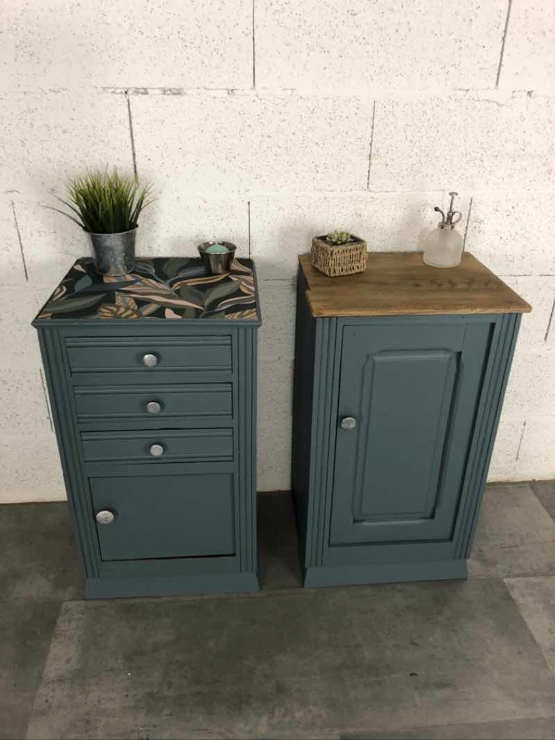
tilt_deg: -27.2
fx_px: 599
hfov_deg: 49.7
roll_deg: -1.8
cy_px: 370
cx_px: 278
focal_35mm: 28
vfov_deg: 63.4
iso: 40
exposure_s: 1/20
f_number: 1.8
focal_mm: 3.99
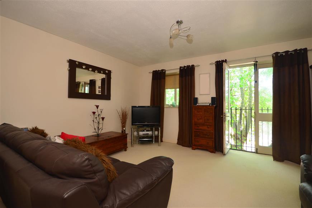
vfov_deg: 77.3
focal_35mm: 15
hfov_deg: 100.4
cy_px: 104
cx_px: 156
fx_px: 130
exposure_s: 1/8
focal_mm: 10
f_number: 7.1
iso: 200
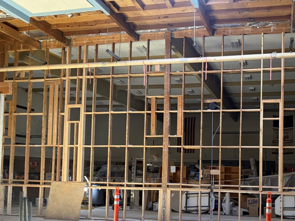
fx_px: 341
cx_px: 209
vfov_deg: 35.5
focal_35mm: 40
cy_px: 152
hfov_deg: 45.7
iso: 125
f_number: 1.6
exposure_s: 1/64
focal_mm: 5.96
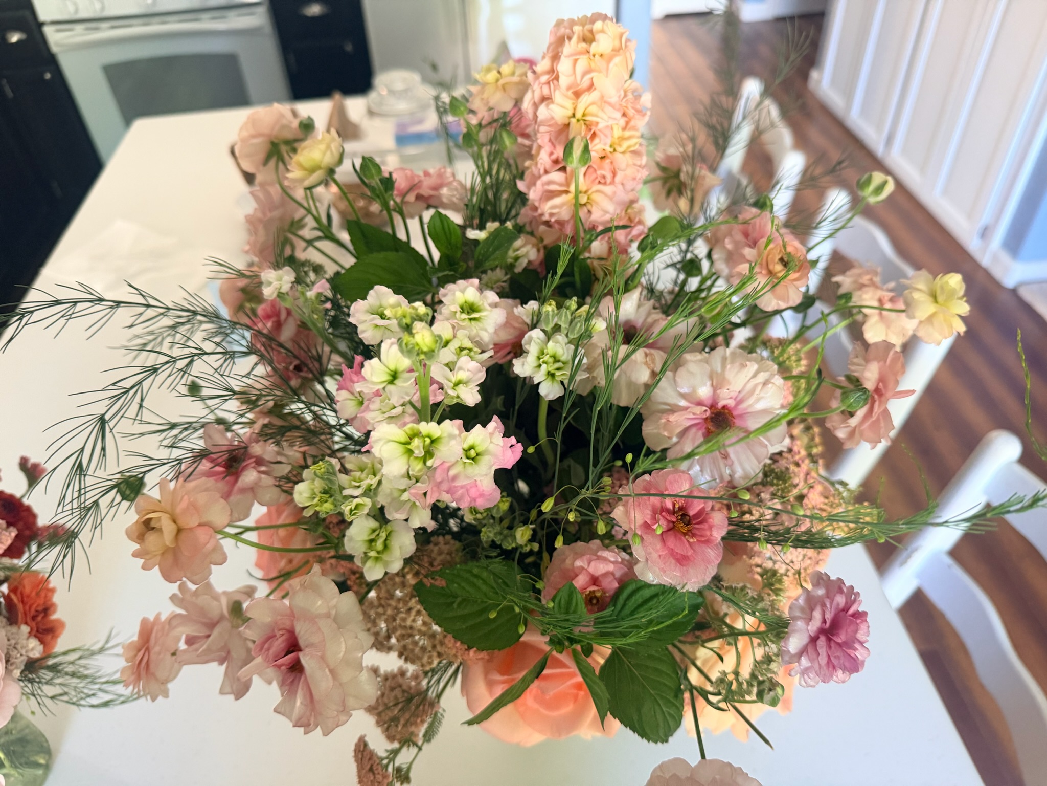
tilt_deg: -42.6
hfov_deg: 71.6
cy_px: 393
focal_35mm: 24
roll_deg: +4.0
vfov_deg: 56.8
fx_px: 726
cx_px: 524
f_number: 1.78
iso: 320
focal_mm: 6.76
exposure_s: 1/60
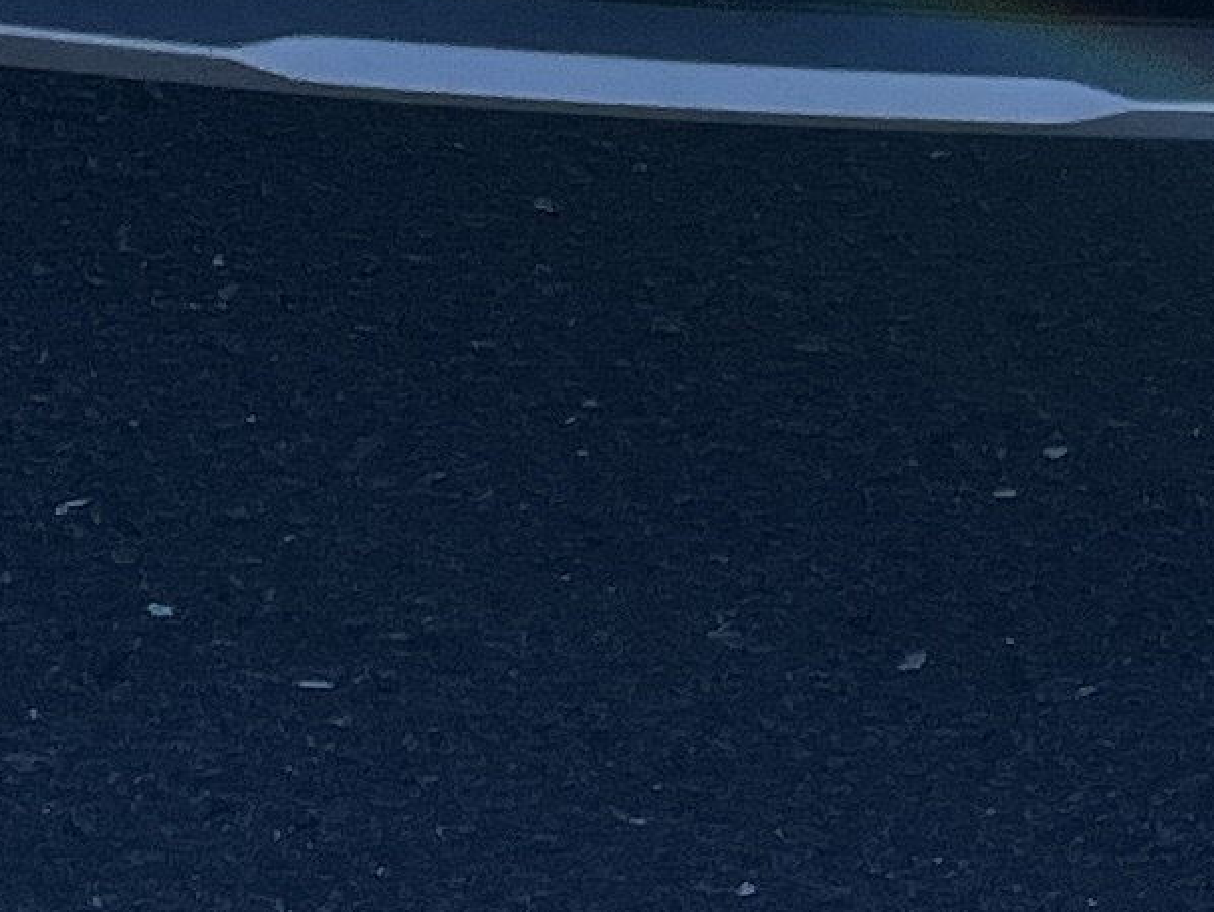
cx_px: 1793
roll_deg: +1.4
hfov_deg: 11.0
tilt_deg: -18.0
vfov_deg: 7.3
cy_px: -2076
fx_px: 6105
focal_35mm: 174
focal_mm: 5.1
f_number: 1.6
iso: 50
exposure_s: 1/3413
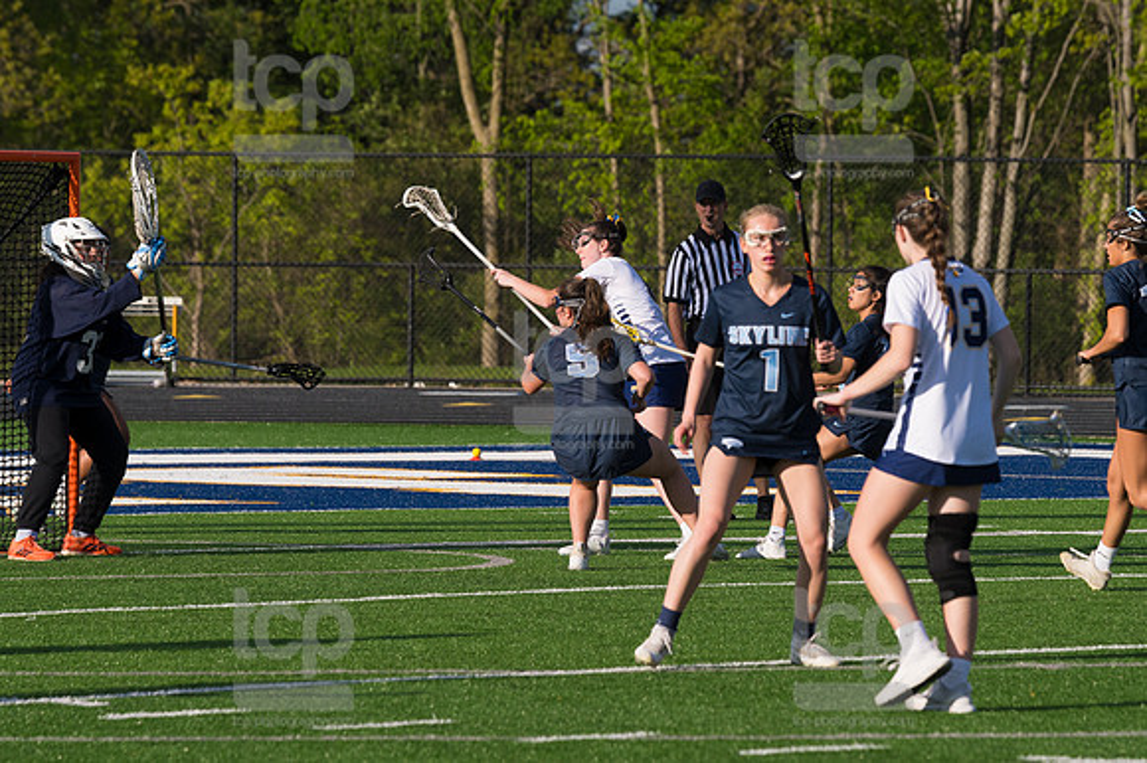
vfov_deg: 4.6
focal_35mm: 300
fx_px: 9553
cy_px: 382
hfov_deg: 6.9
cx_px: 574
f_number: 5.6
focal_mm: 200
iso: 250
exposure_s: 1/1600
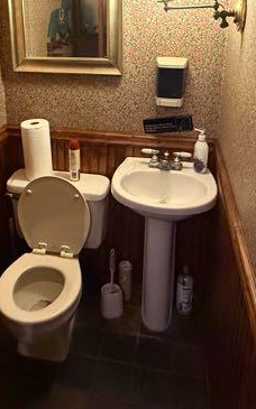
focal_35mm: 34
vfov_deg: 54.3
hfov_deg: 36.9
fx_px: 380
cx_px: 89
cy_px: 106
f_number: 2.2
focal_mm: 2.22
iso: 1000
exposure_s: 1/60
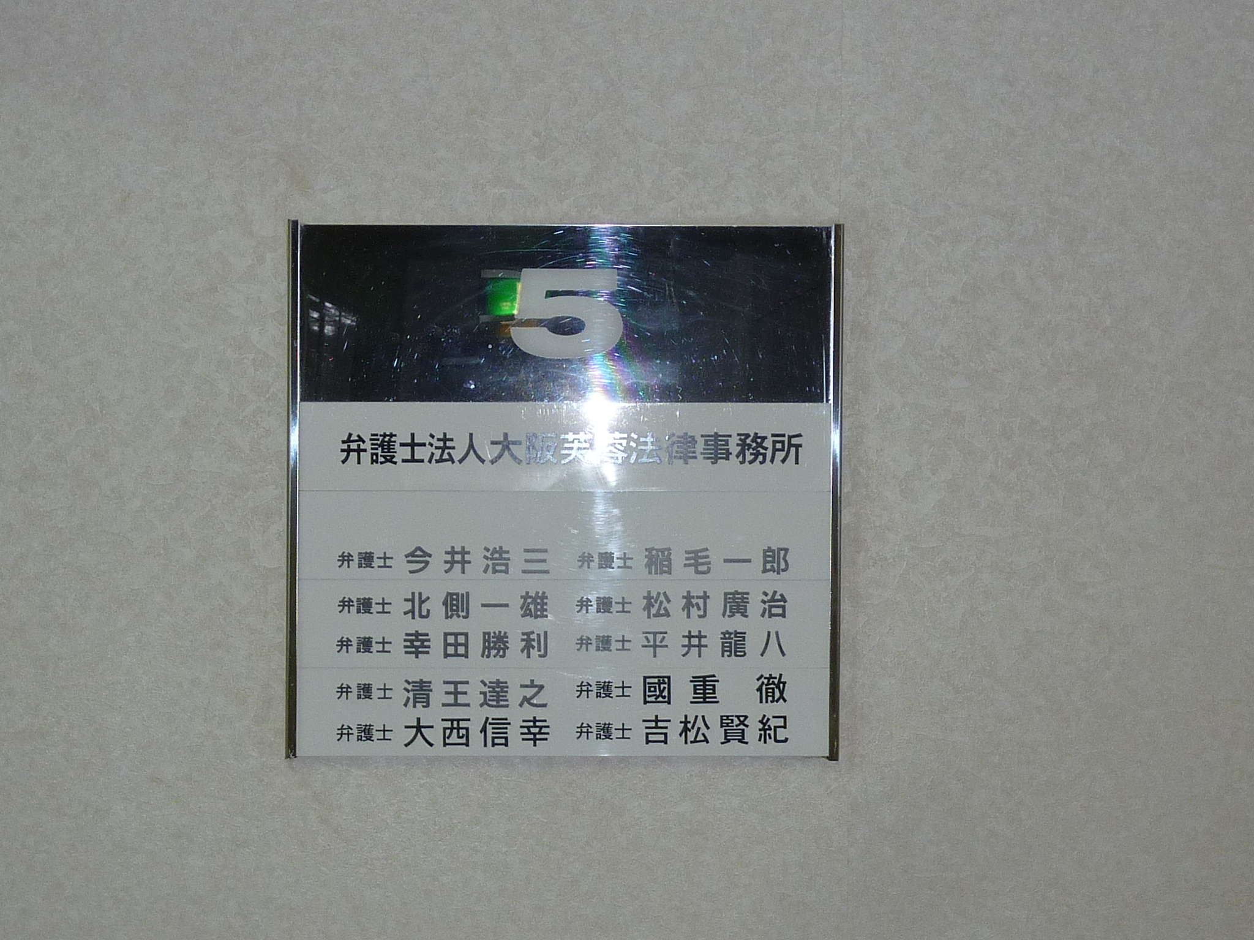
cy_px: 470
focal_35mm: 80
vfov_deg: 18.4
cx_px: 627
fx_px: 2898
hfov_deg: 24.4
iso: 100
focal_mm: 7.3
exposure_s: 1/30
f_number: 3.7
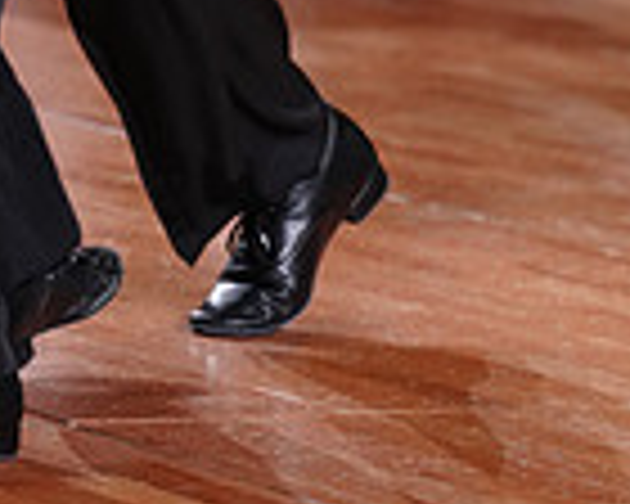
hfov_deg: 4.6
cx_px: -115
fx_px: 7850
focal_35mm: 421
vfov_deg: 3.6
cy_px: -639
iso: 1250
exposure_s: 1/400
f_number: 2.8
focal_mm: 108
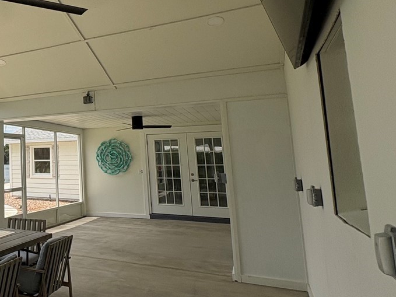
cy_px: 111
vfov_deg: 42.6
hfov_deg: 45.2
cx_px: -14
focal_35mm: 33
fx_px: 377
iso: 40
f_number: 2.2
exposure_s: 1/1198
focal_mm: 2.22
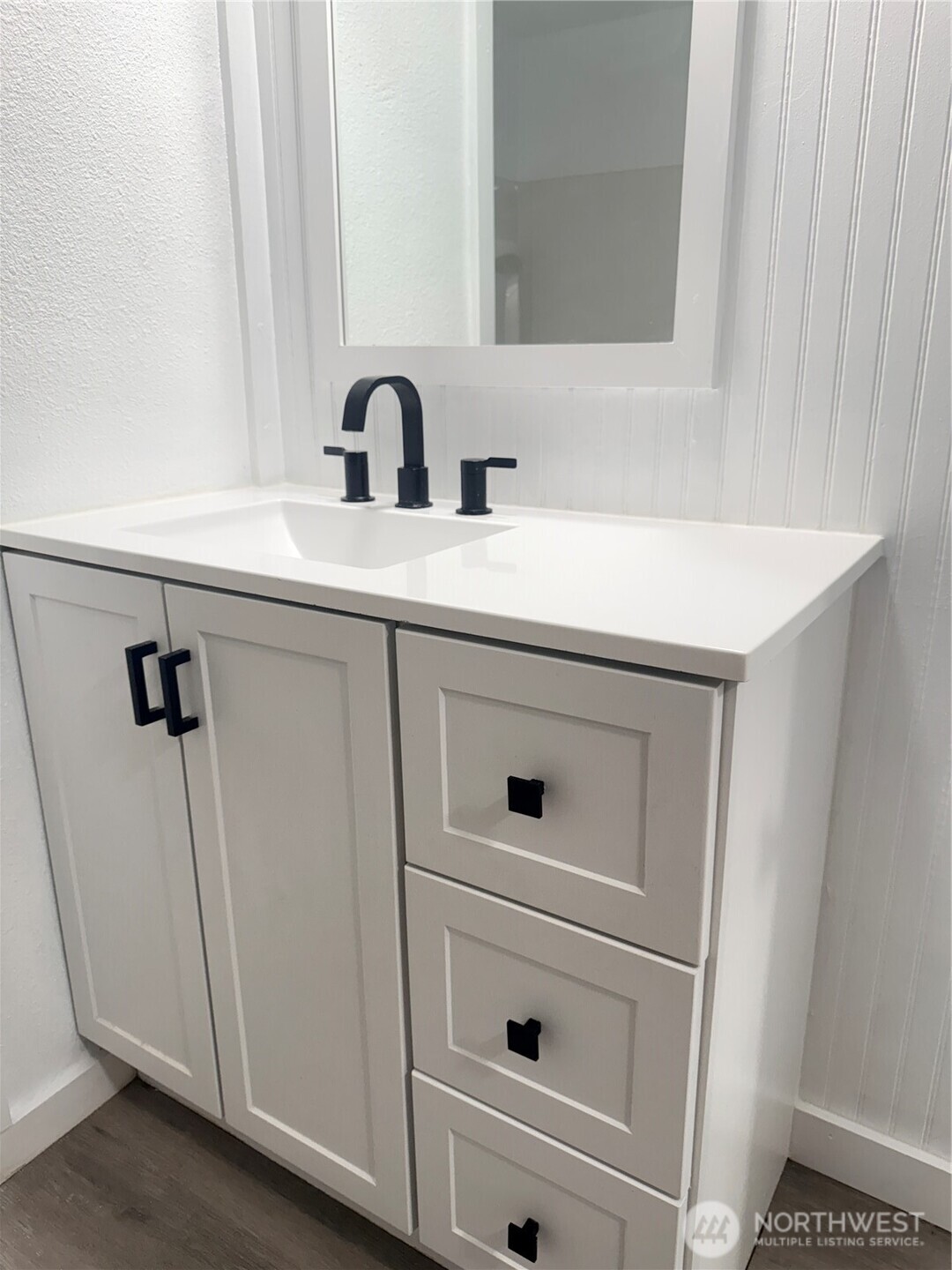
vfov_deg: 71.6
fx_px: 880
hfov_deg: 56.8
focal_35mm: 24
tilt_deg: -16.8
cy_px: 635
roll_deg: -0.1
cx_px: 476
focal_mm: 6.76
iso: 125
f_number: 1.78
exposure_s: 1/120
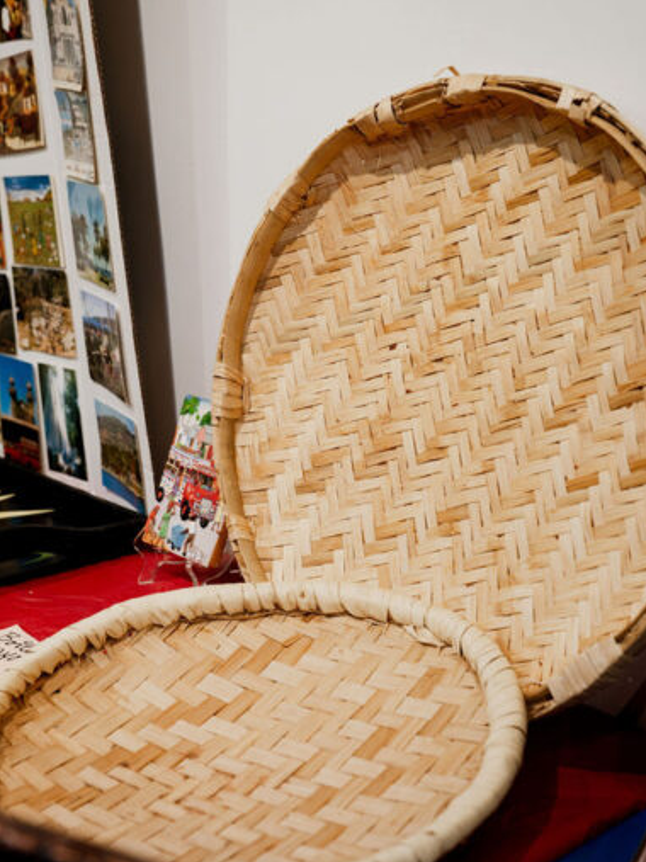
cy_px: 432
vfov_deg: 37.5
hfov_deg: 28.5
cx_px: 338
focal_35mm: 51
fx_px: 1270
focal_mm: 35
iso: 2500
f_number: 4
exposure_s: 1/400
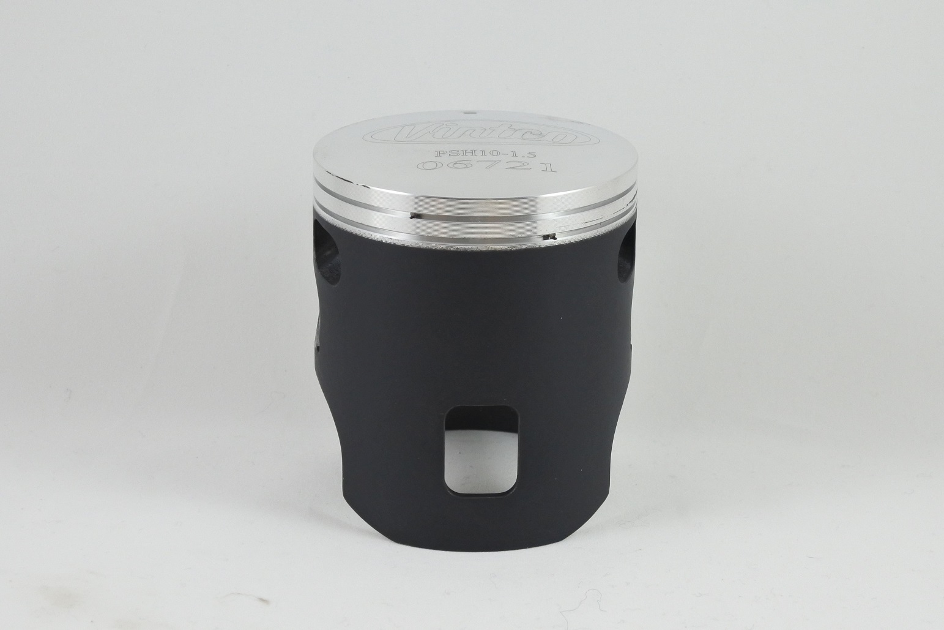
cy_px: 315
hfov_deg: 36.9
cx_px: 472
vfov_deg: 25.1
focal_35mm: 54
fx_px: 1416
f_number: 4.8
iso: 500
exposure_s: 1/125
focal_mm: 20.1
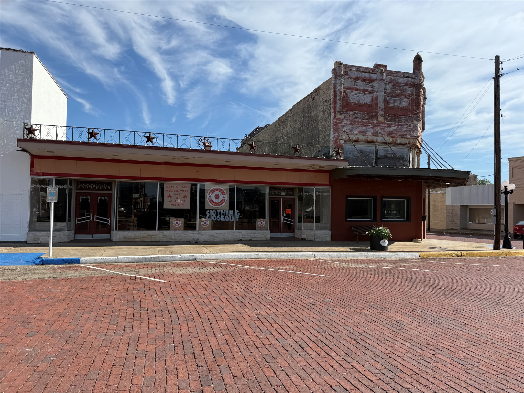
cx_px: 262
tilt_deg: +1.5
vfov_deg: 56.8
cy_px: 196
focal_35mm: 24
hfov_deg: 71.6
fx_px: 363
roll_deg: -1.4
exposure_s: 1/5319
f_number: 1.78
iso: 80
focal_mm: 6.76
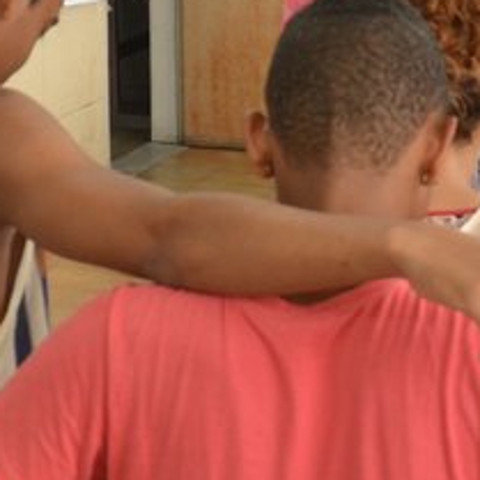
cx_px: 464
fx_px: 2056
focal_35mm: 131
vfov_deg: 13.3
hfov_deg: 13.2
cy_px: 293
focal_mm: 21
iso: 450
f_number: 4
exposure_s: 1/60
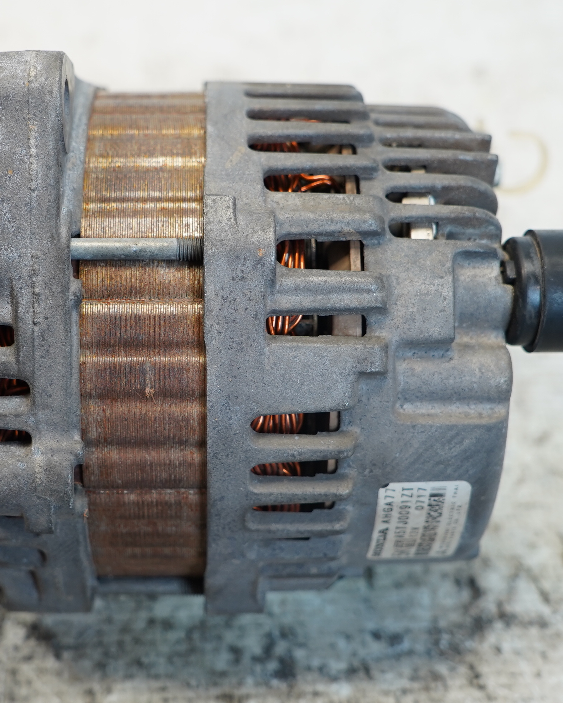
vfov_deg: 31.4
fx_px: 1249
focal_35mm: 60
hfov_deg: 25.2
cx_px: 177
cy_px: 355
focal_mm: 28
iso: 320
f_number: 4
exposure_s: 1/60
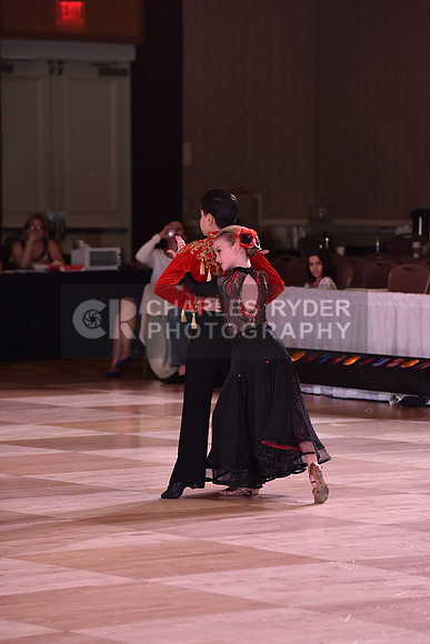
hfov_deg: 6.9
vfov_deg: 10.3
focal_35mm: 200
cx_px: 215
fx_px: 3581
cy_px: 322
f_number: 5.6
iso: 2000
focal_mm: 200
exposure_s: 1/250
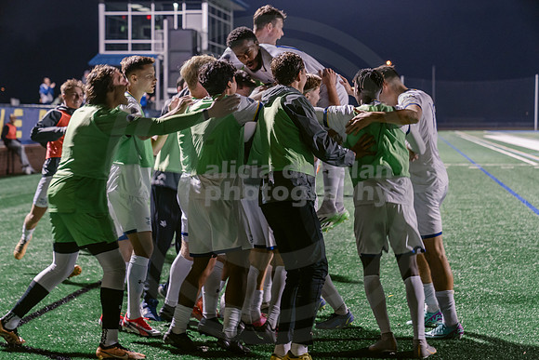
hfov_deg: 28.8
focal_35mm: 70
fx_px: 1048
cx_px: 270
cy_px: 180
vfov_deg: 19.5
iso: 2500
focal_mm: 70
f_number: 3.5
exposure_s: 1/125
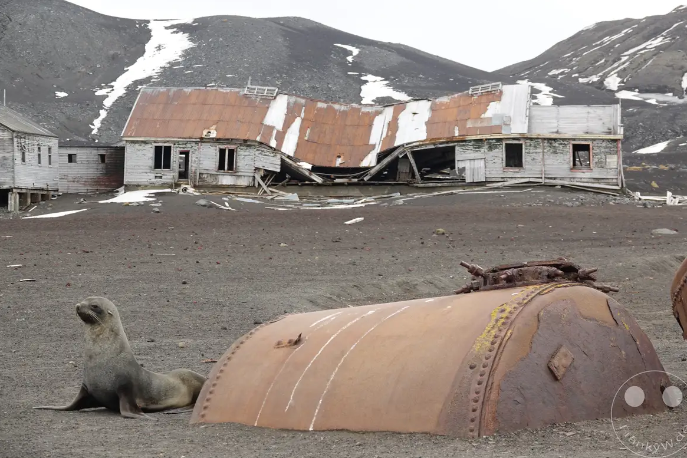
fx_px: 1966
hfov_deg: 19.8
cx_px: 351
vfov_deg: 13.3
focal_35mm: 103
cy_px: 226
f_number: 4
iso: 100
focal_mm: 36.72
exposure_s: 1/160
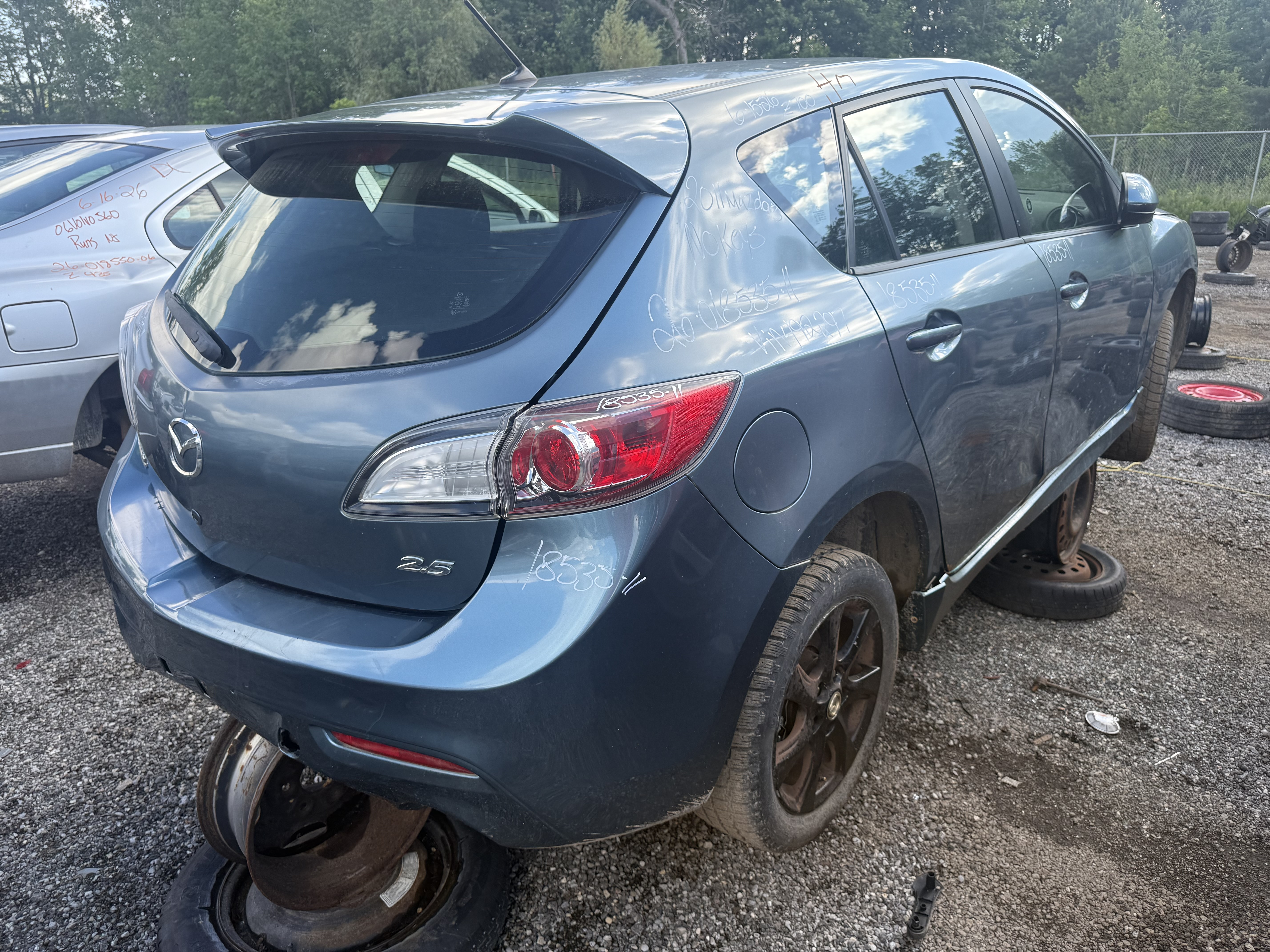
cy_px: 476
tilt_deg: -18.2
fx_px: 881
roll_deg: +0.4
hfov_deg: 71.6
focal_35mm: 24
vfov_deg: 56.8
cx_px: 635
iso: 80
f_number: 1.78
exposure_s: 1/955
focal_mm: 6.76
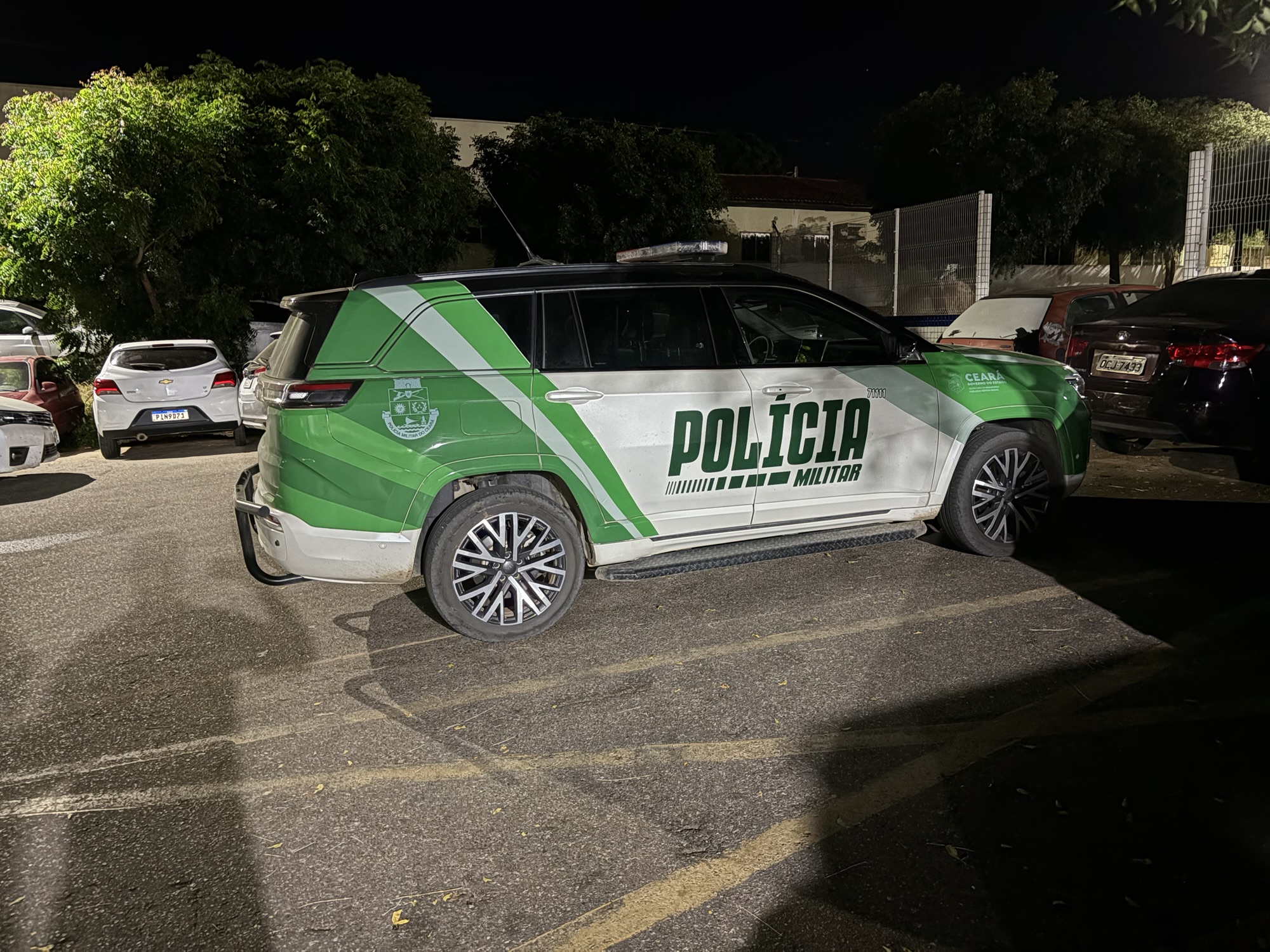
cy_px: 476
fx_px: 954
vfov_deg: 53.1
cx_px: 635
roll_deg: +1.1
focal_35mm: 26
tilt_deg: -7.5
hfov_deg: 67.3
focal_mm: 5.96
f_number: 1.6
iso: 800
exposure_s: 1/9
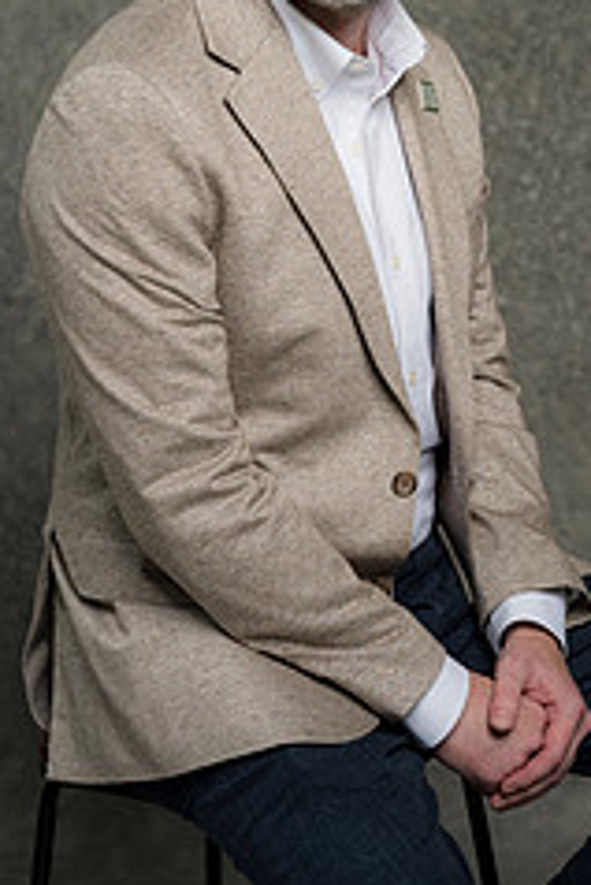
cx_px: 394
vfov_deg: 19.6
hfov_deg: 13.2
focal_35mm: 104
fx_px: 2557
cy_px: 316
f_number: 4
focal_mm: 55
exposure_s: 1/160
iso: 125
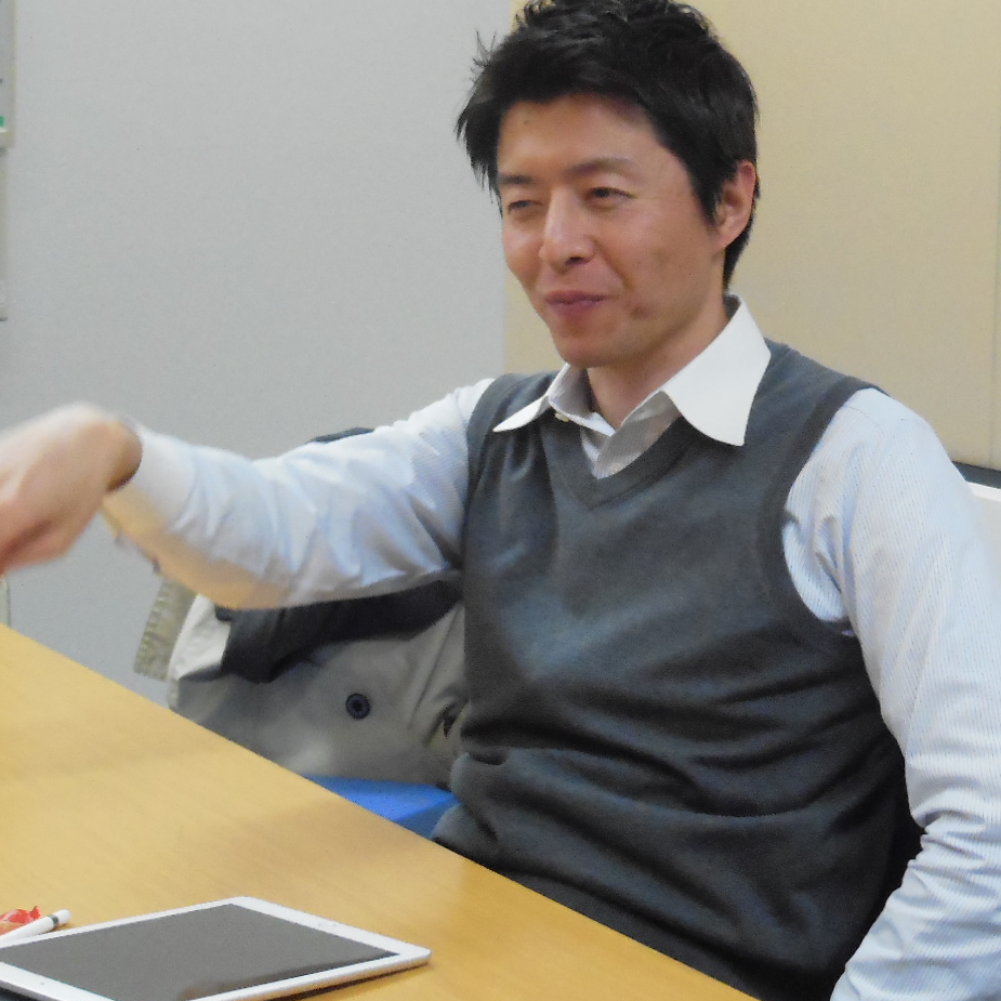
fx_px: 3501
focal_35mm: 107
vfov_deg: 16.3
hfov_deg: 16.3
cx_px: 628
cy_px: 446
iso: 1600
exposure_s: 1/100
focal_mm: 12.4
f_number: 5.2
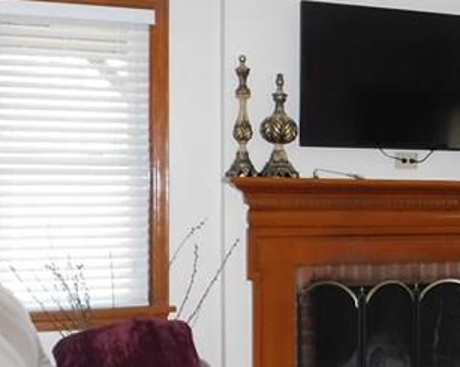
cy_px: 249
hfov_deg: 23.4
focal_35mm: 75
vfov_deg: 20.3
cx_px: 541
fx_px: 1020
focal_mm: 4
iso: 280
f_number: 3
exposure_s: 1/30
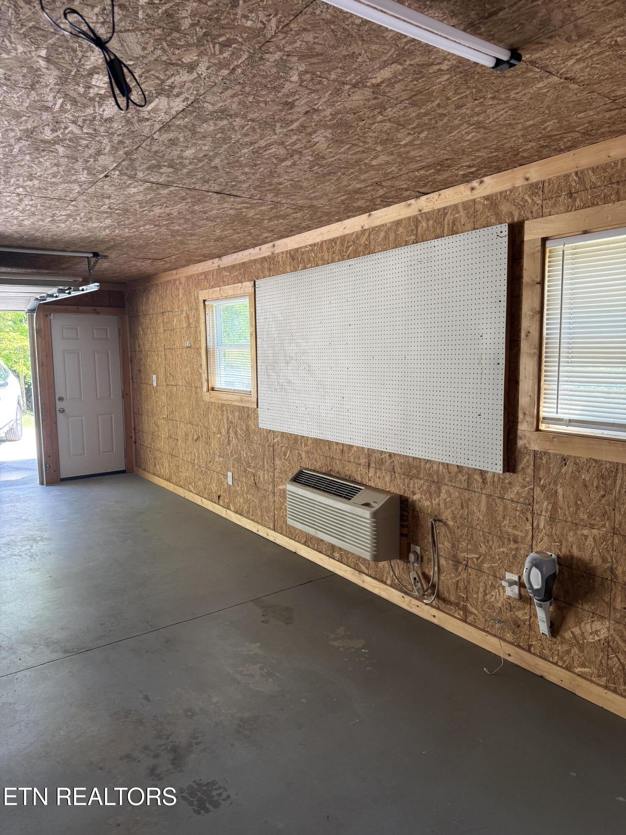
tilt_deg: -4.8
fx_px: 579
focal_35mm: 24
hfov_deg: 56.8
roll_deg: +0.2
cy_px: 418
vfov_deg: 71.6
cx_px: 313
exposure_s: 1/121
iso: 125
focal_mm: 6.76
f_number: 1.78
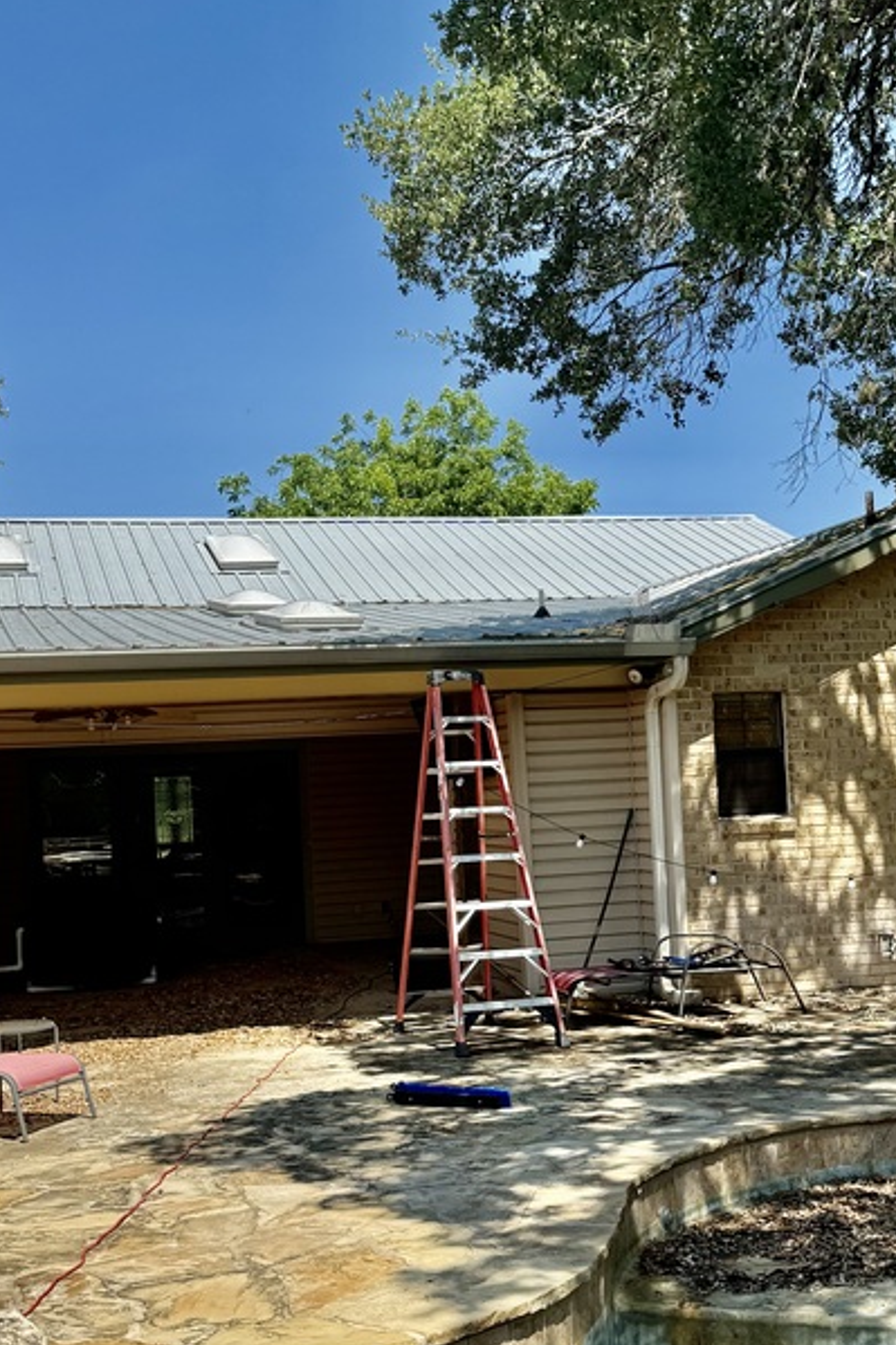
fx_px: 1681
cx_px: 456
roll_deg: +4.4
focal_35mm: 45
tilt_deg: +2.4
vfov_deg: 43.6
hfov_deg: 29.8
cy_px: 714
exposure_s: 1/3802
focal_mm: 6.76
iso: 80
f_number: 1.78
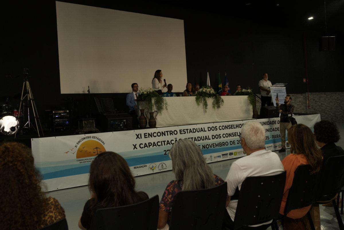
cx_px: 172
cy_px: 115
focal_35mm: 35
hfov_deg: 54.4
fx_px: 335
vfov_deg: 37.9
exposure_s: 1/100
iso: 2000
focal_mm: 35
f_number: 4
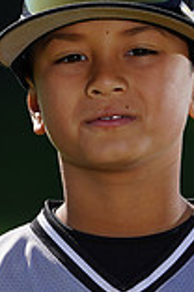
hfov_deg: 1.6
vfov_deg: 2.4
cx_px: 128
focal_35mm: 841
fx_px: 6798
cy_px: 365
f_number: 8
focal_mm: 226
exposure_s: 1/250
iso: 100
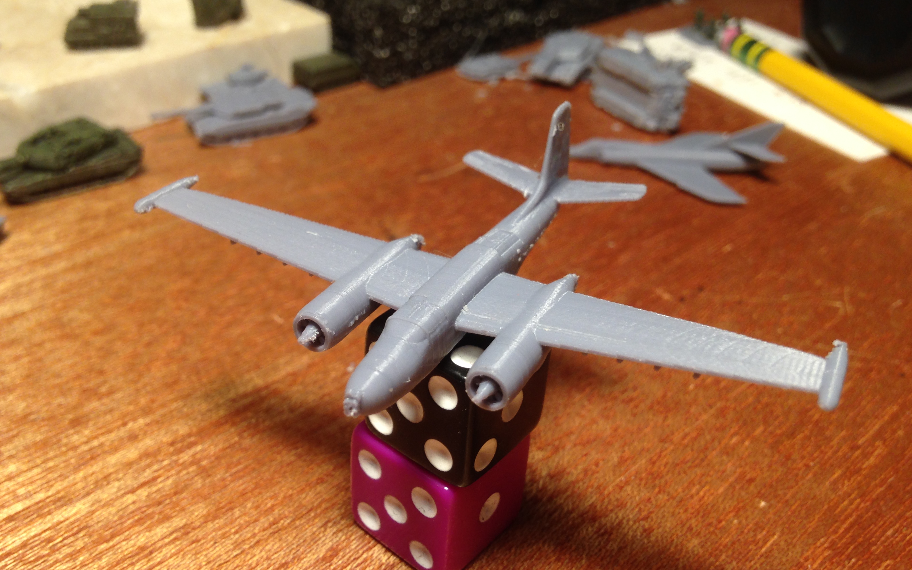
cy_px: 307
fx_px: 895
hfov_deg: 54.0
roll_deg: -1.4
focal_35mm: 36
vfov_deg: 35.3
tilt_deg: -35.9
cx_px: 450
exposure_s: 1/24
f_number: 2.4
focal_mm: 4.12
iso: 50
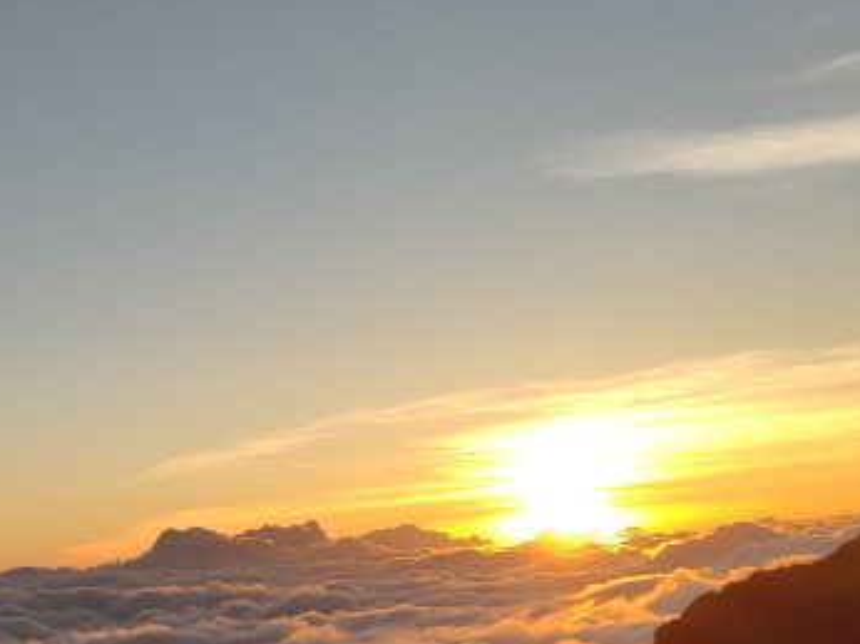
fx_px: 1912
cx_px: -122
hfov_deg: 23.5
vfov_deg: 18.6
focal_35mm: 77
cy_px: 646
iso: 112
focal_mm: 4.77
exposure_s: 1/1334
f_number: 1.75
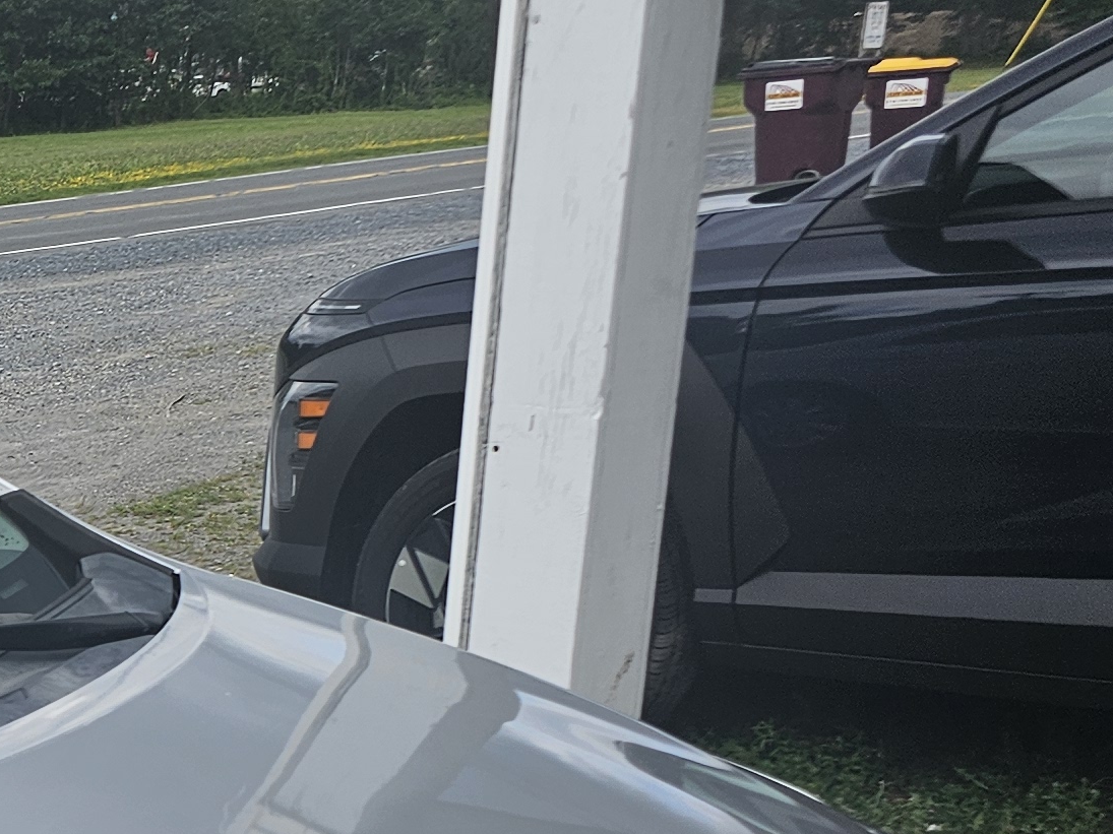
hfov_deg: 19.8
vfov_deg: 16.8
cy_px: 986
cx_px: -614
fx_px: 2701
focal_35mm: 84
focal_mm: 6.3
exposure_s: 1/512
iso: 10
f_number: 1.7
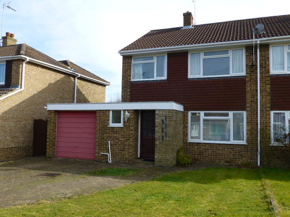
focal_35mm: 30
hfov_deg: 60.0
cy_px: 108
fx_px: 251
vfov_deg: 46.8
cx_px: 145
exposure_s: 1/400
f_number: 4
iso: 100
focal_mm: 5.4
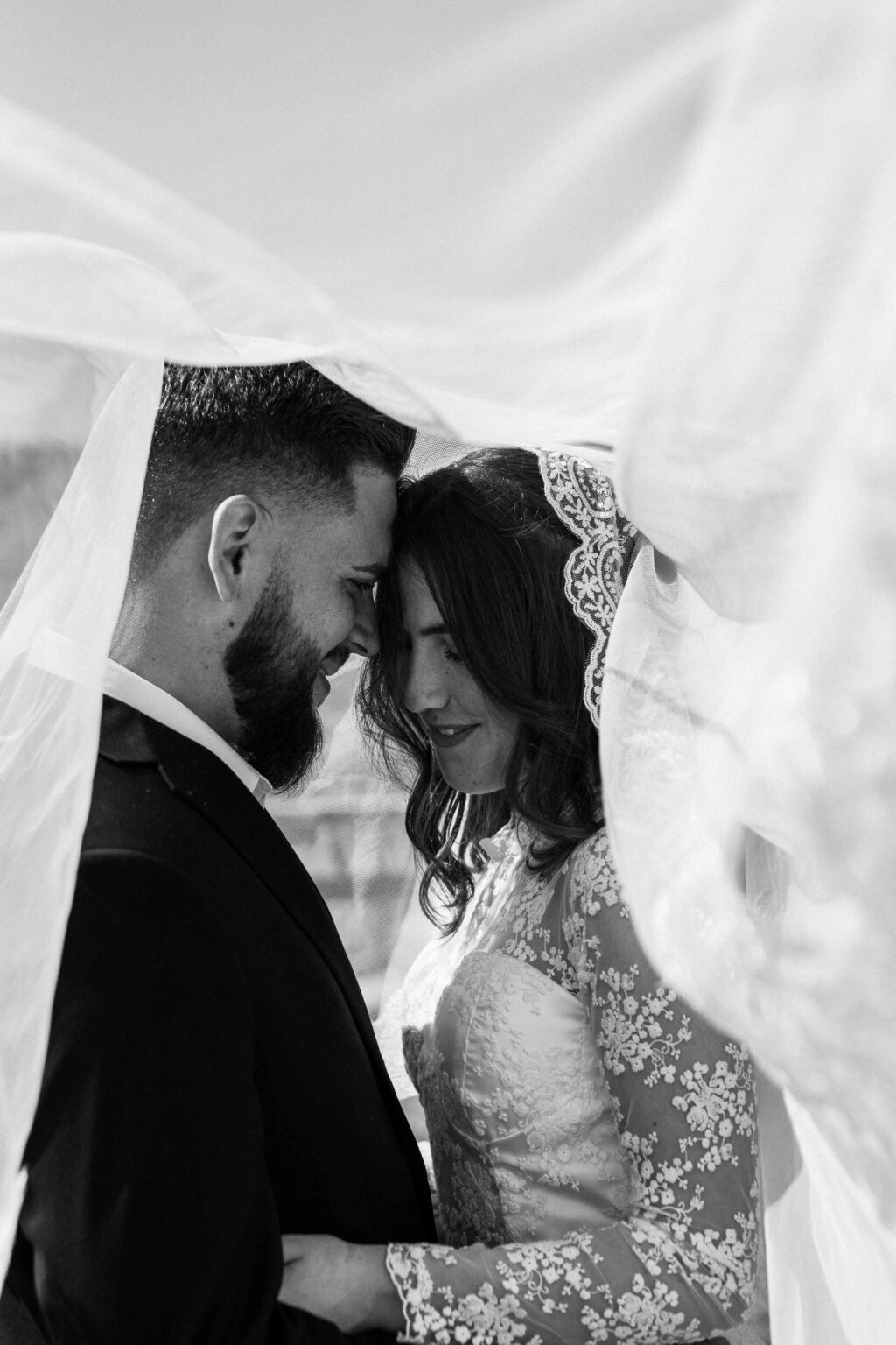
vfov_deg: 39.6
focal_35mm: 50
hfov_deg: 27.0
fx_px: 1867
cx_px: 448
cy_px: 672
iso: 100
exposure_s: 1/5000
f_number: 2.8
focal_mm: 50
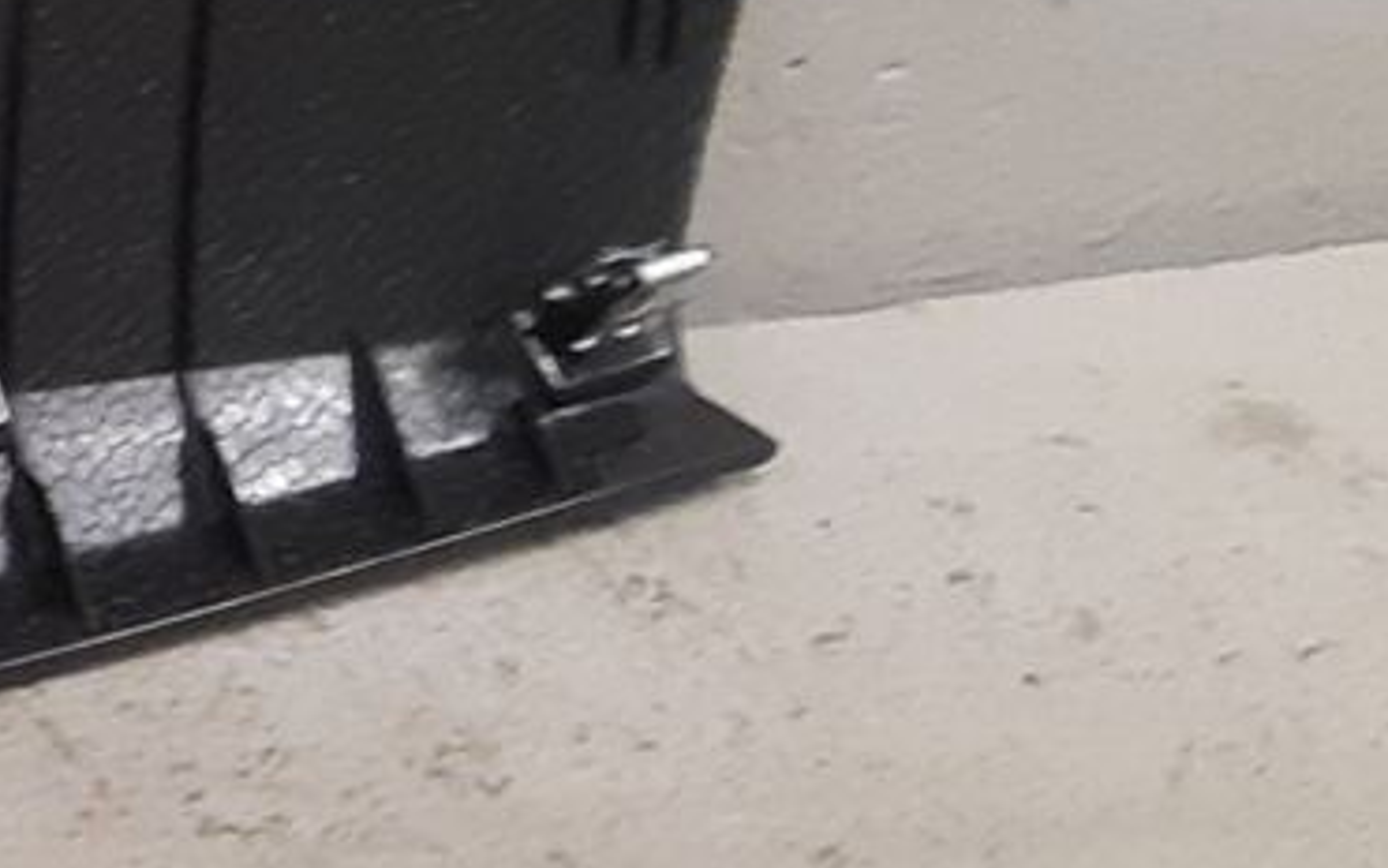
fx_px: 5751
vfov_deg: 8.6
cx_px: -2133
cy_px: 64
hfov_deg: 11.1
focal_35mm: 152
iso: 200
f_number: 1.7
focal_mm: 3.93
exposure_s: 1/50
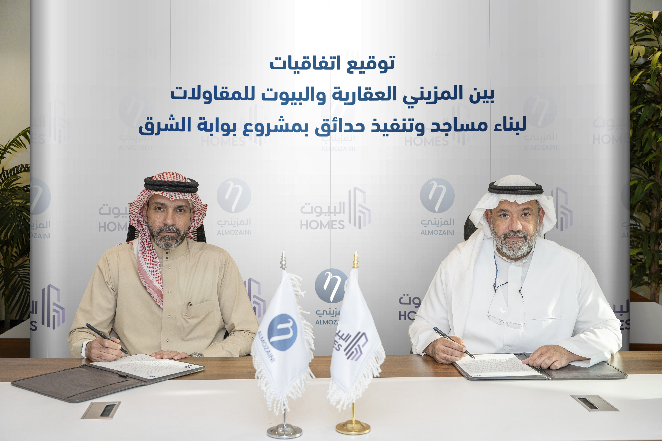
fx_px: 919
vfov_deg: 27.0
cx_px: 331
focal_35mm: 50
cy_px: 220
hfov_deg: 39.6
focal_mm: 50
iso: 250
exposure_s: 1/60
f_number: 4
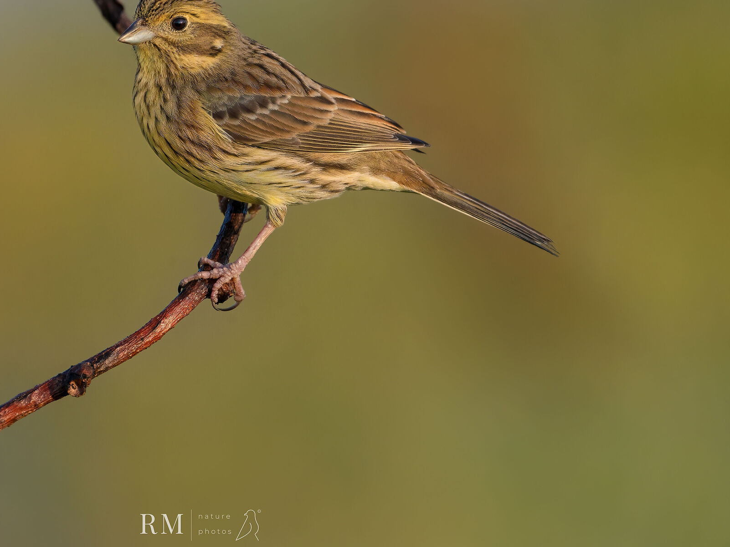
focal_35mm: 1210
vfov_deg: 1.2
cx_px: 200
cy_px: 186
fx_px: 25513
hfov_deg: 1.6
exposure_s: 1/500
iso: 640
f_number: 10
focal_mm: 840
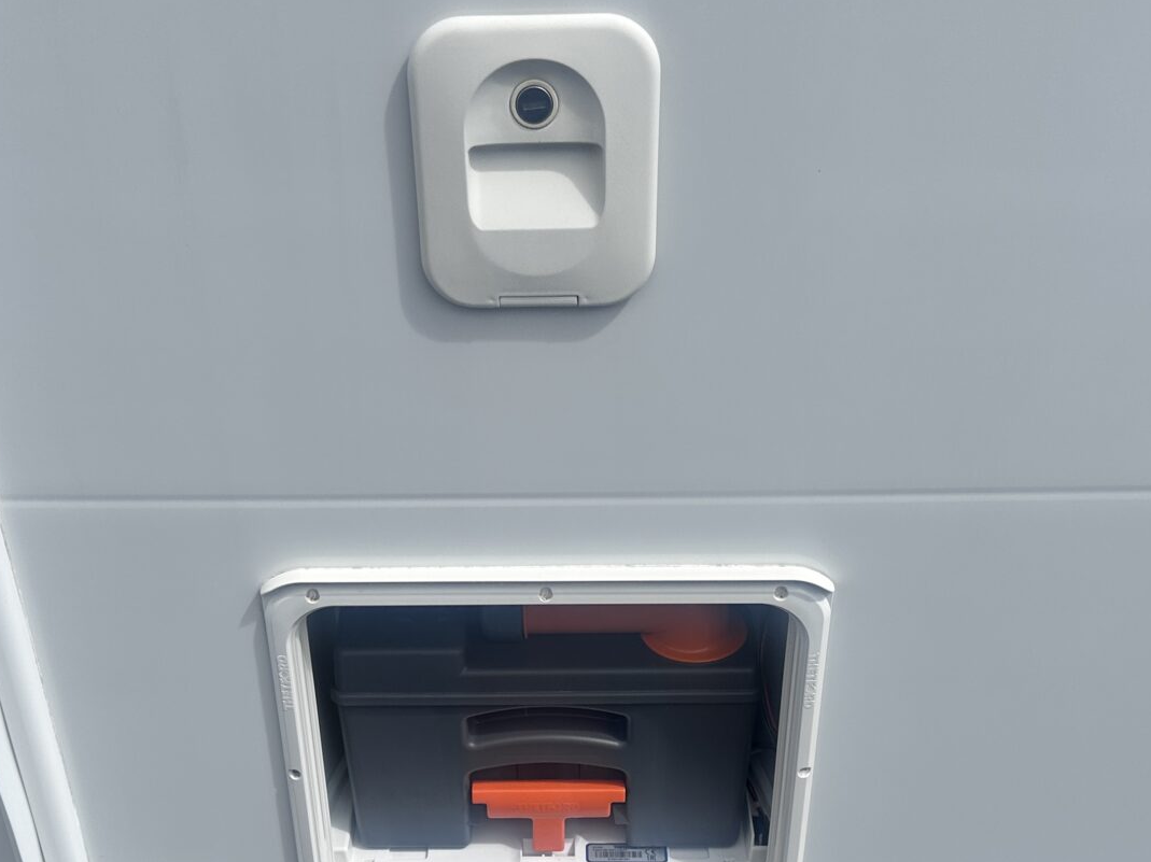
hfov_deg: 41.2
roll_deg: +2.7
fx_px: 1529
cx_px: 537
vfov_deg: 31.2
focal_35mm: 46
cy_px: 597
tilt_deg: -32.9
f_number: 1.78
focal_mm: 6.86
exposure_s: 1/7576
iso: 80
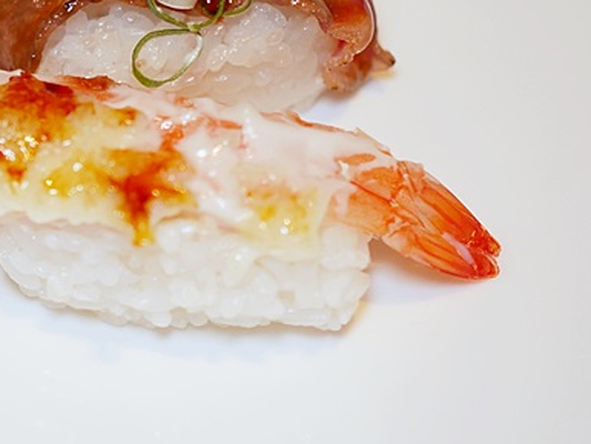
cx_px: -86
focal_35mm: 130
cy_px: 50
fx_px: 2220
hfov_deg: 14.7
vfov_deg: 11.3
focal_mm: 25
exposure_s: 1/200
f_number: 1.8
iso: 200
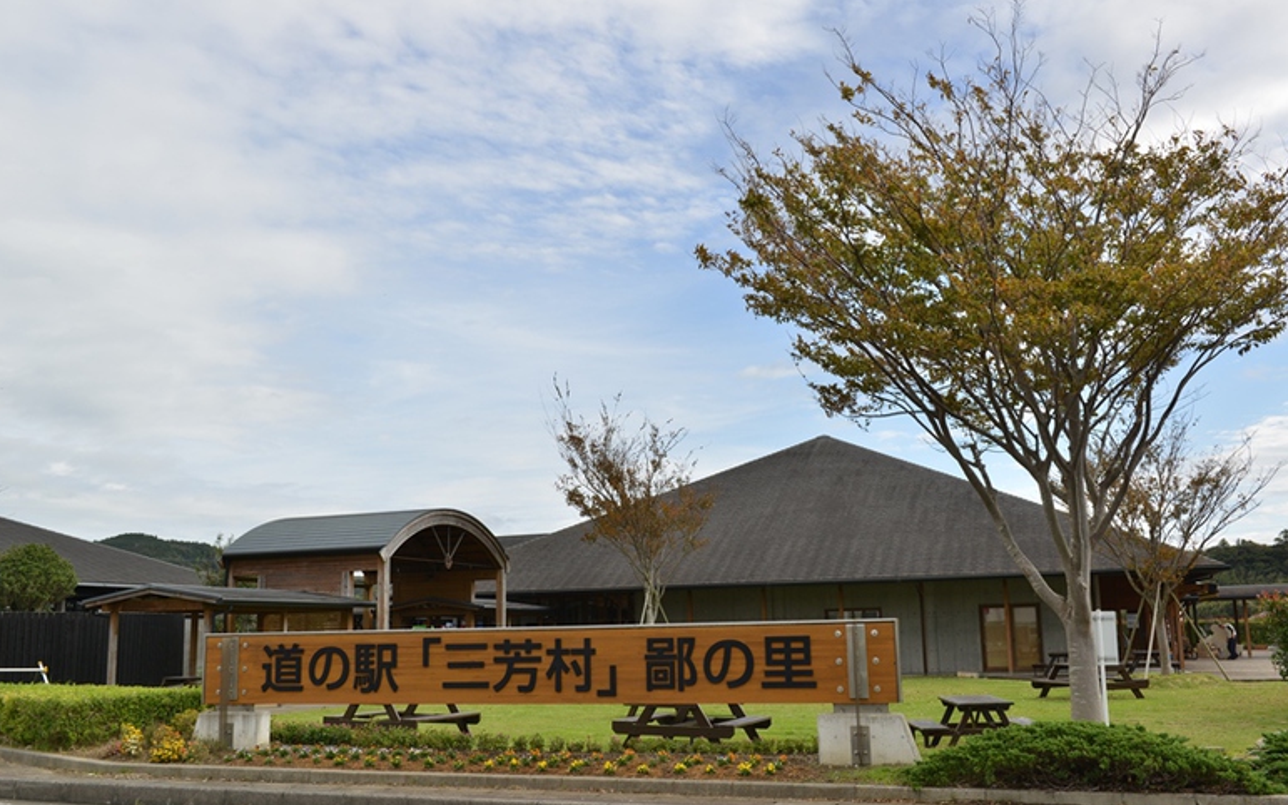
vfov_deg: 38.3
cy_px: 424
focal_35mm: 33
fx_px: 1158
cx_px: 643
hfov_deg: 58.1
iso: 200
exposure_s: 1/320
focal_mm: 32
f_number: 10
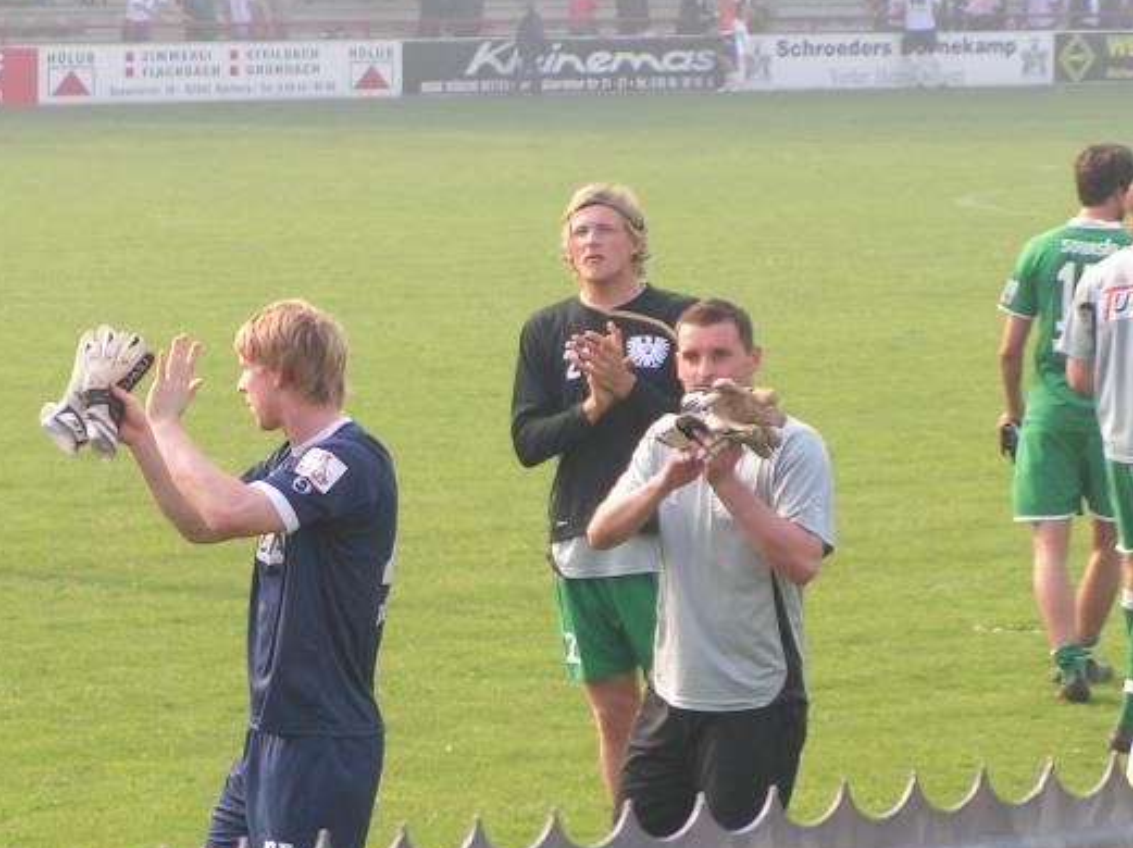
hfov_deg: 9.5
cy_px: 383
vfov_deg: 7.1
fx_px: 6836
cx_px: 300
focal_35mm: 209
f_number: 4.5
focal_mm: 20.9
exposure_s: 1/200
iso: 50
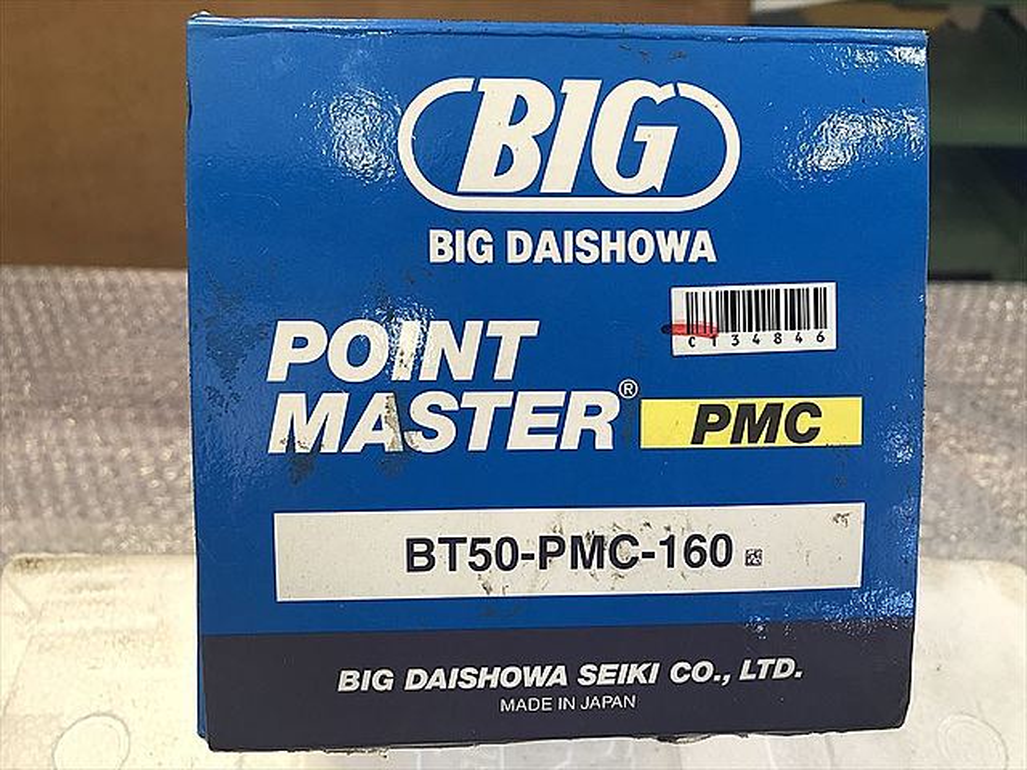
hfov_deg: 63.4
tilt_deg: -46.8
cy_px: 385
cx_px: 514
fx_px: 831
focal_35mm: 28
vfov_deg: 49.7
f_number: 1.8
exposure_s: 1/33
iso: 25
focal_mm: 3.99
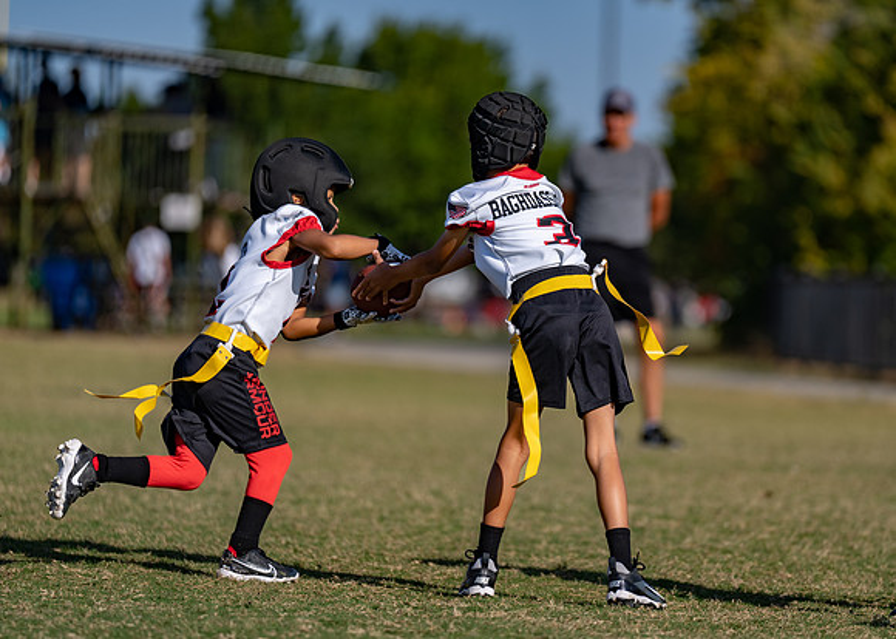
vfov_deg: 6.0
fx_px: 6064
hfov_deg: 8.4
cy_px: 323
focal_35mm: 238
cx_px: 546
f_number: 2.8
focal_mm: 200
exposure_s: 1/3200
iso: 100
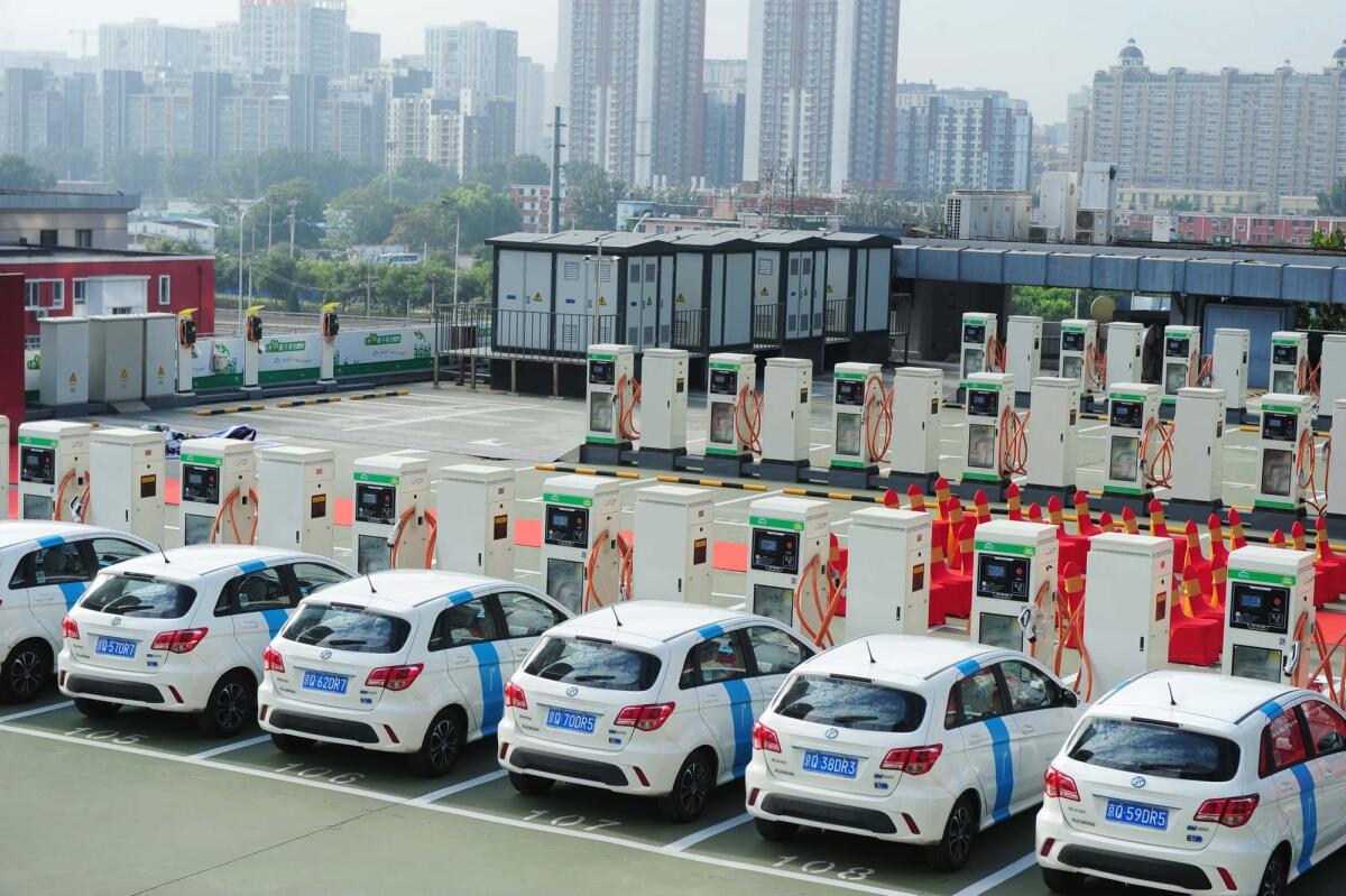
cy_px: 448
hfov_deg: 28.9
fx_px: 2616
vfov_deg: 19.4
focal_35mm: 70
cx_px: 673
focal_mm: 70
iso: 200
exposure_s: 1/400
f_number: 5
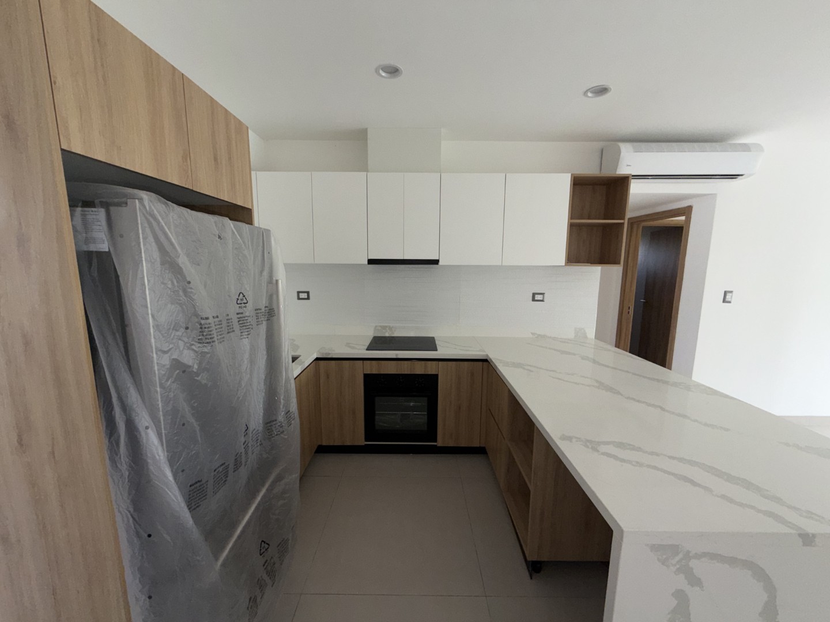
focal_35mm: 14
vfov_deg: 85.7
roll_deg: +0.1
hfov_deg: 102.1
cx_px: 415
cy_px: 311
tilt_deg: -8.9
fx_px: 336
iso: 50
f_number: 2.2
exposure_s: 1/121
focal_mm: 2.22
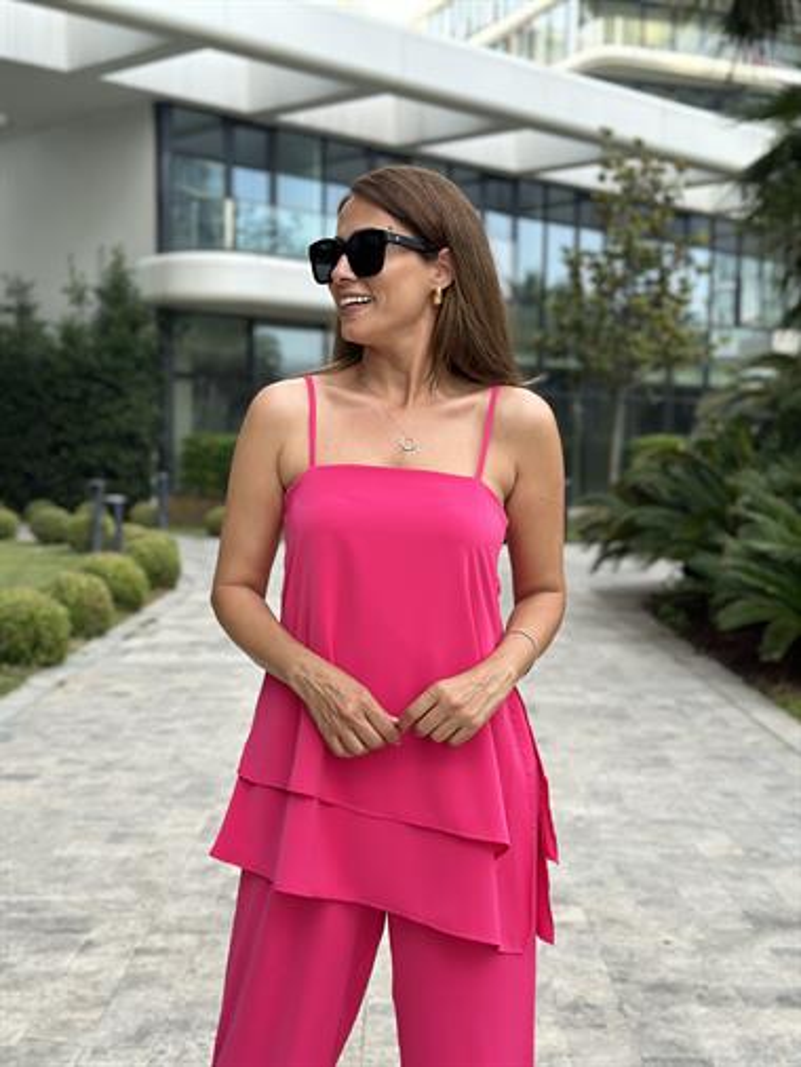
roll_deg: -1.0
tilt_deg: -3.2
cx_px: 400
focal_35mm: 48
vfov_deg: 39.6
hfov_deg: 30.3
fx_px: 1480
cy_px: 534
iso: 80
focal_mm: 6.86
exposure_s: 1/350
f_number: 1.78
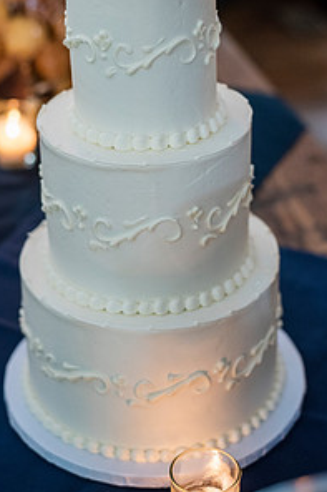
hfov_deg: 17.9
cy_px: 133
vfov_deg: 26.4
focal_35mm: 76
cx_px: 120
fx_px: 1037
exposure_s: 1/60
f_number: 2.8
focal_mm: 50
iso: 1600
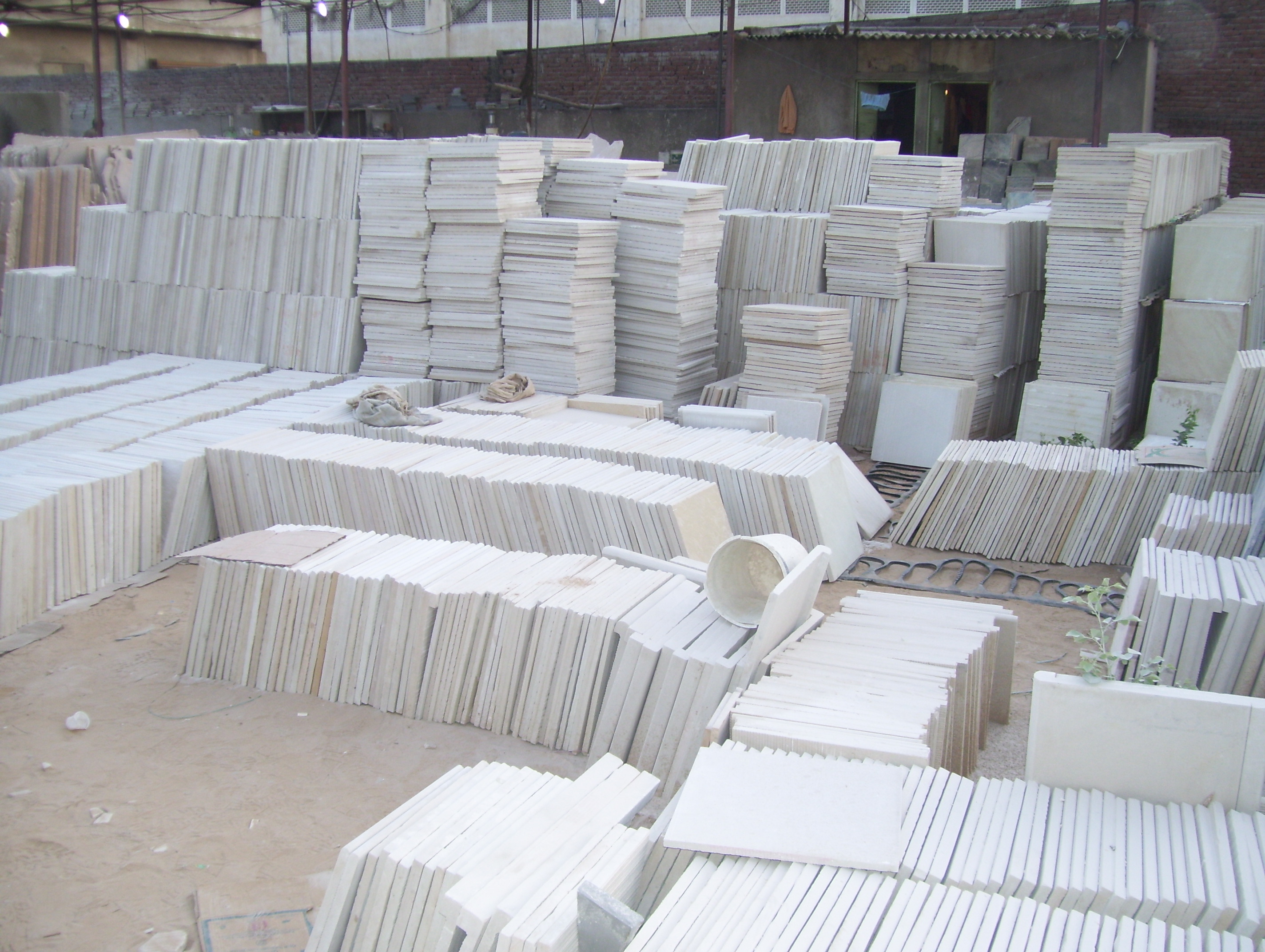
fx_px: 1317
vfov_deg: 39.7
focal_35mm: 36
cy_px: 476
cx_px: 632
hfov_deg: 51.3
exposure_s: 1/100
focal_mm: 6
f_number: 2.7
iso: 80
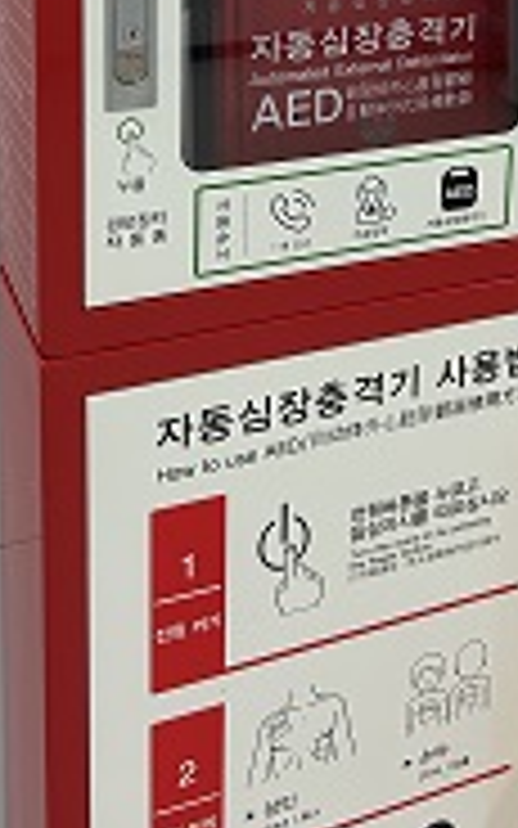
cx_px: 351
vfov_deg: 31.0
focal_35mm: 60
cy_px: -36
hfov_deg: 21.5
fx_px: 1355
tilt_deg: -11.6
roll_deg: -1.8
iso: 100
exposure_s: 1/120
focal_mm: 5.7
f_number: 1.5
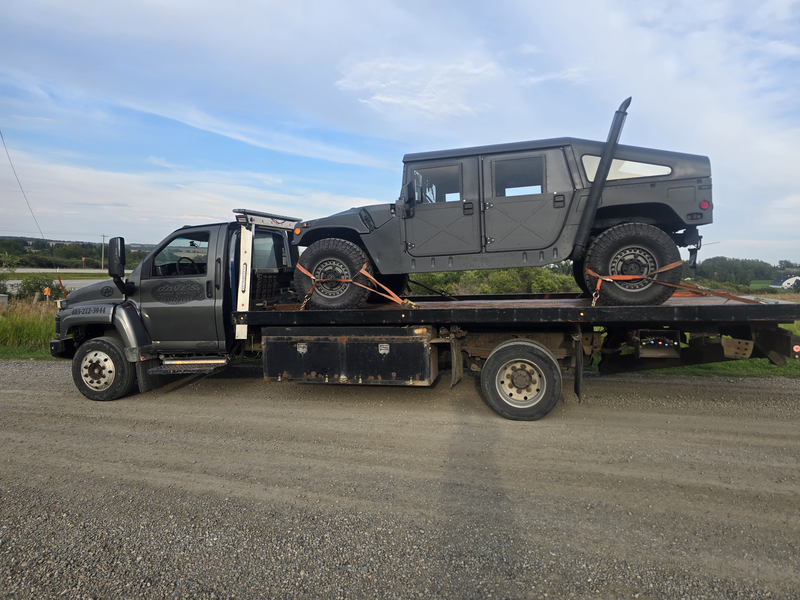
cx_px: 400
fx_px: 532
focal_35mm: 23
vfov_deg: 58.9
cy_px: 300
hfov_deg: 73.9
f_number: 1.7
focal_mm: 6.3
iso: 12
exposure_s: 1/269
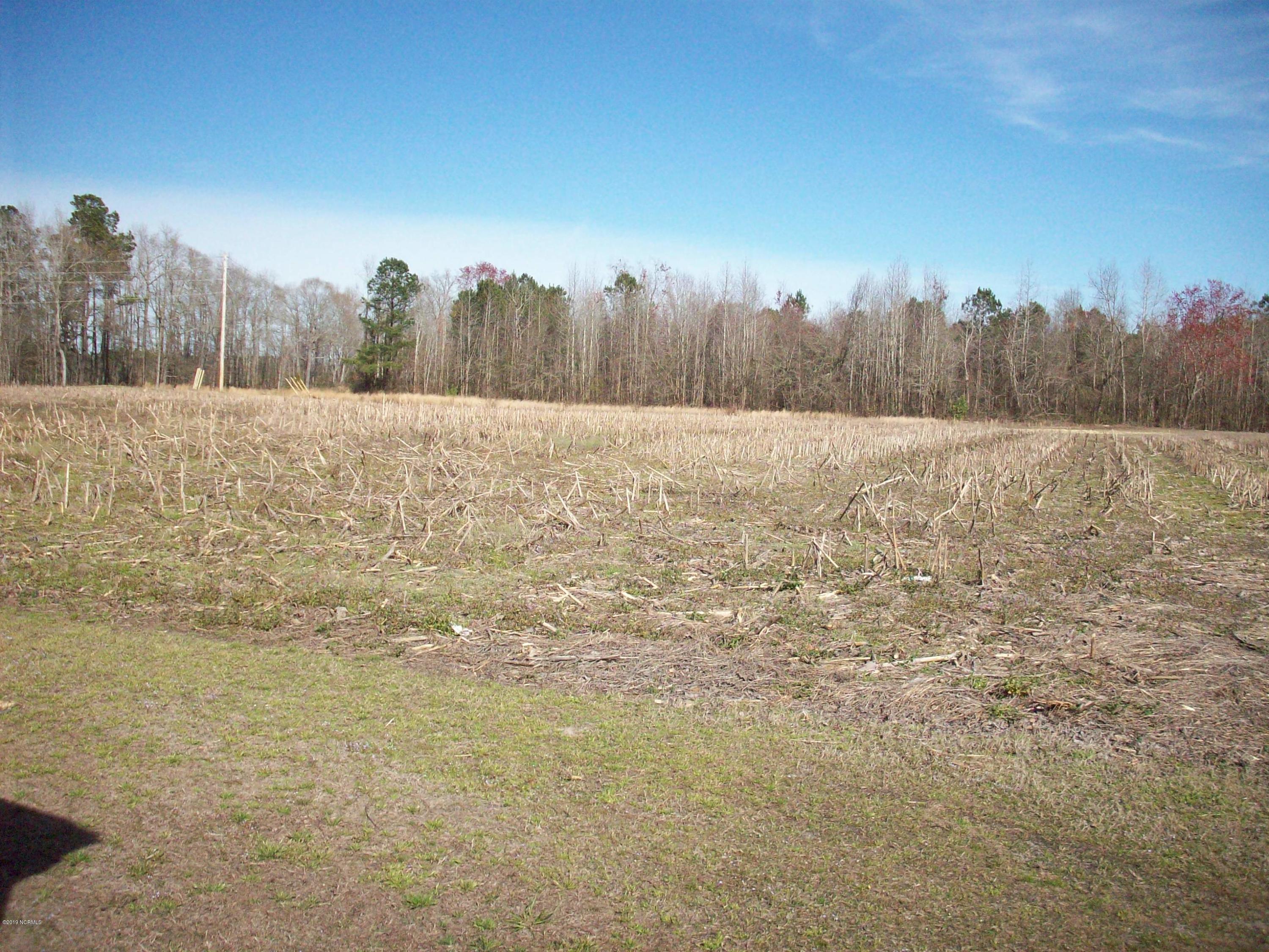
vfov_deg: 38.7
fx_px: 1356
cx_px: 634
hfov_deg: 50.1
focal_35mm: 37
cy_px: 476
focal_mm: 6.2
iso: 200
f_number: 5.6
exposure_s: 1/747
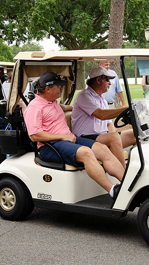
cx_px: 82
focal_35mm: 82
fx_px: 575
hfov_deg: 14.8
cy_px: 132
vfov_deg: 25.9
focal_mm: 52
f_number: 7.1
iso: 400
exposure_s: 1/500
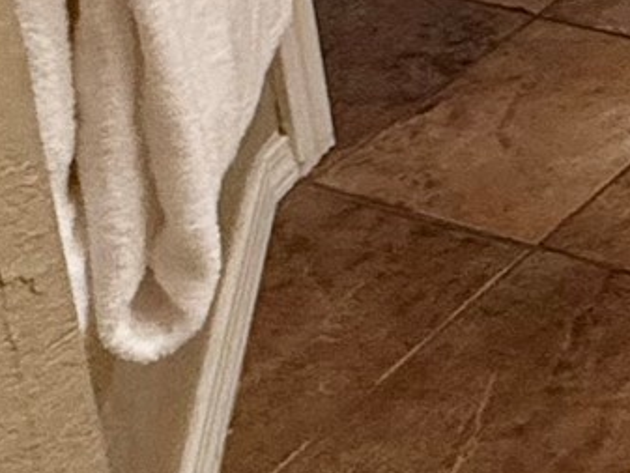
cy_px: -831
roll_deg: +0.6
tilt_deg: -11.6
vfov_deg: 11.9
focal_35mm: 85
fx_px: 1548
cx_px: 1665
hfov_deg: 13.3
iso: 200
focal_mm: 2.22
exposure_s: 1/60
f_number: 2.2
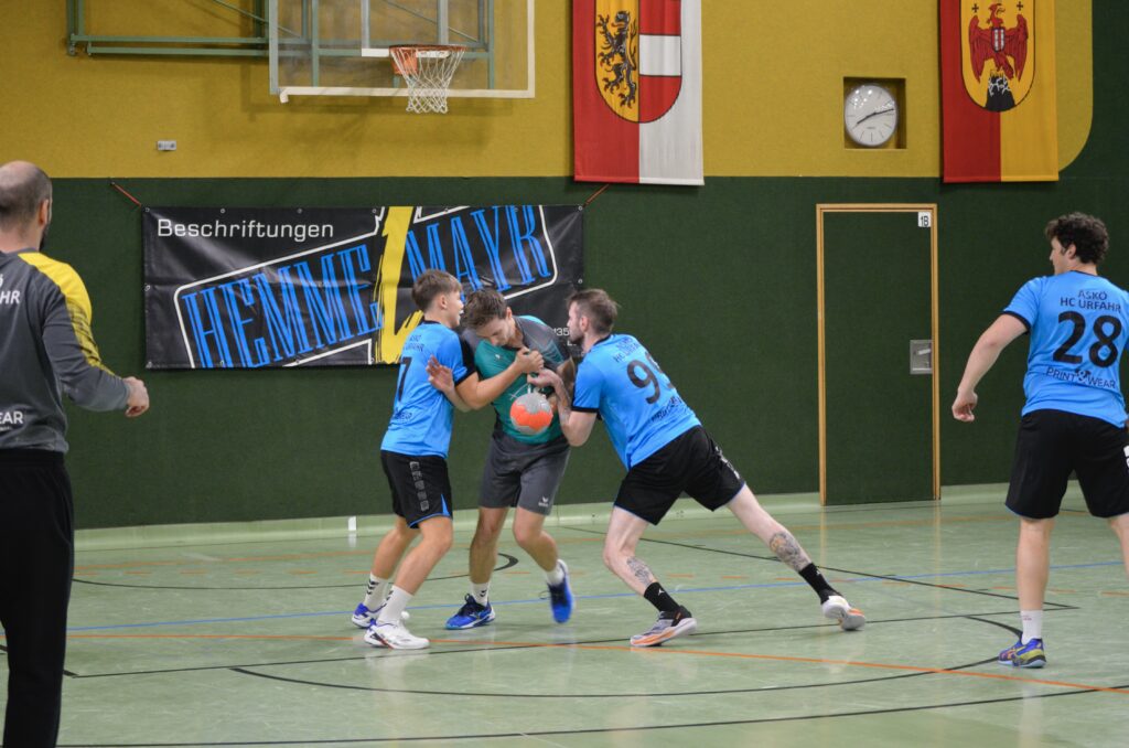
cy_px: 374
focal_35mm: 82
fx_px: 2582
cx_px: 564
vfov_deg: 16.5
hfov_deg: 24.7
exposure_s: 1/160
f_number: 4.2
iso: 1600
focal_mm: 55
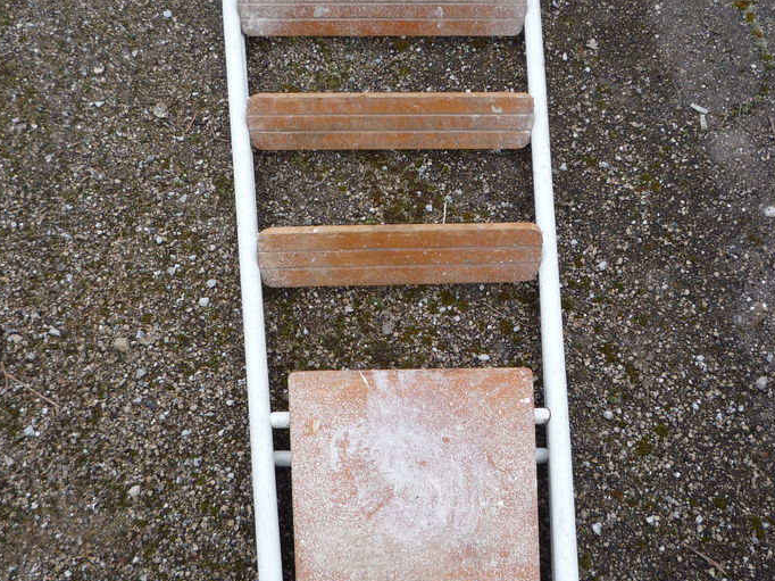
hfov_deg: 43.0
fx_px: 985
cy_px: 260
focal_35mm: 44
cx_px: 391
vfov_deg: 32.8
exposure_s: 1/125
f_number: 4
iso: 100
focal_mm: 5.2
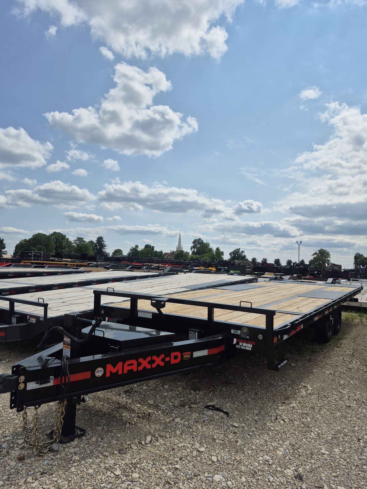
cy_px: 244
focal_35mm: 23
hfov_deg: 58.9
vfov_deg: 73.9
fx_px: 325
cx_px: 184
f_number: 1.8
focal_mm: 5.4
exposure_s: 1/4320
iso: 25
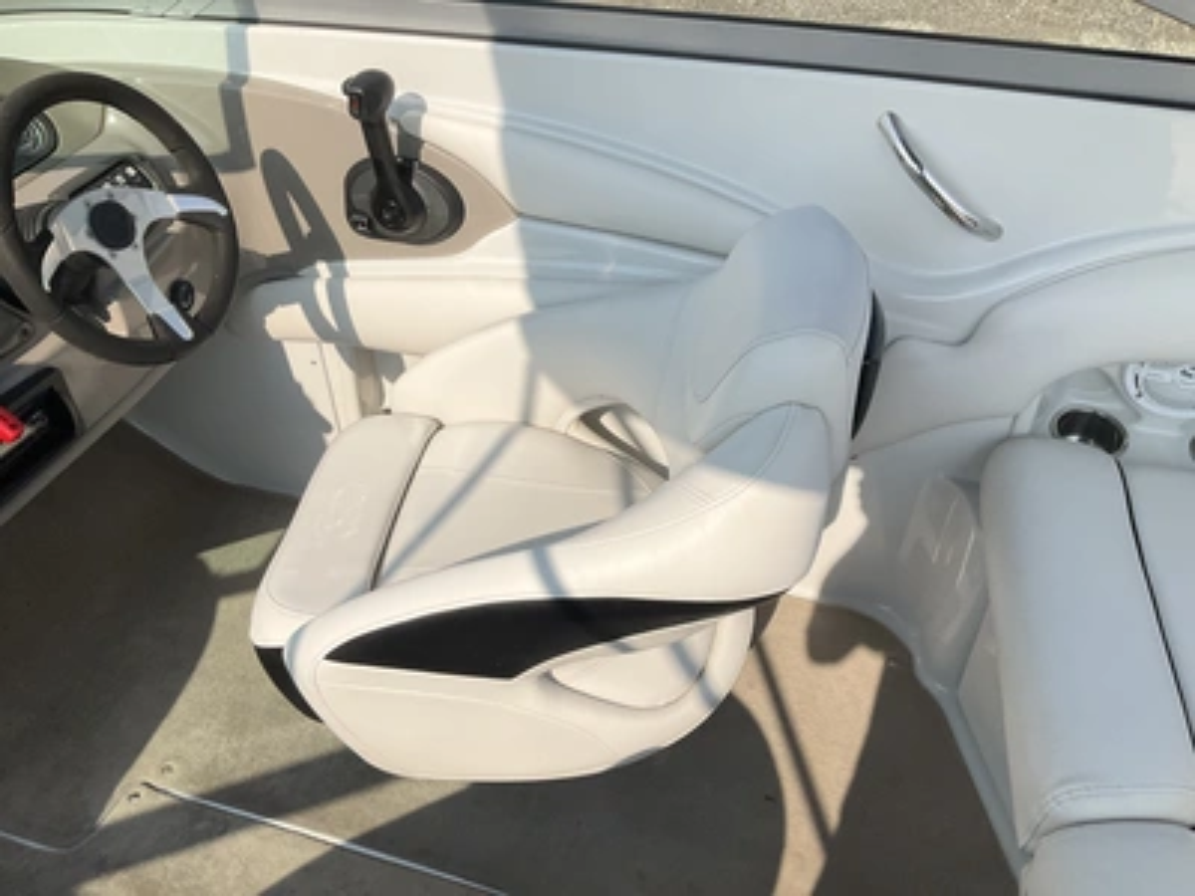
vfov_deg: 48.2
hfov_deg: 61.7
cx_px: 598
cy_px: 448
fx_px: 1001
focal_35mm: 29
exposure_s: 1/2959
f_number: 1.8
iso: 25
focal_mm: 3
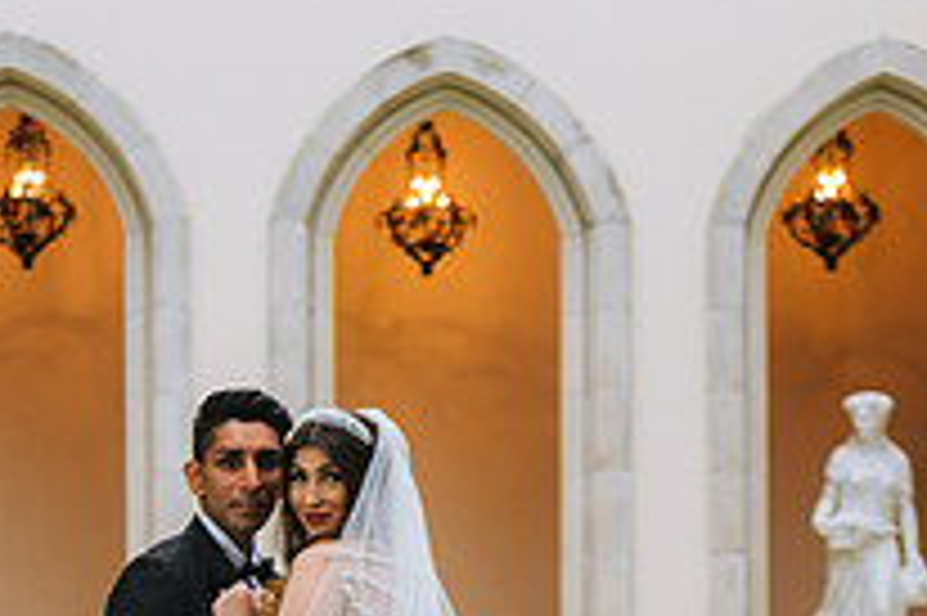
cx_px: 297
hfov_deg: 14.5
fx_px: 3628
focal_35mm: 141
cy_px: 803
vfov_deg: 9.5
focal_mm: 50
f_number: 2.8
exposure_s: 1/125
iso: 320
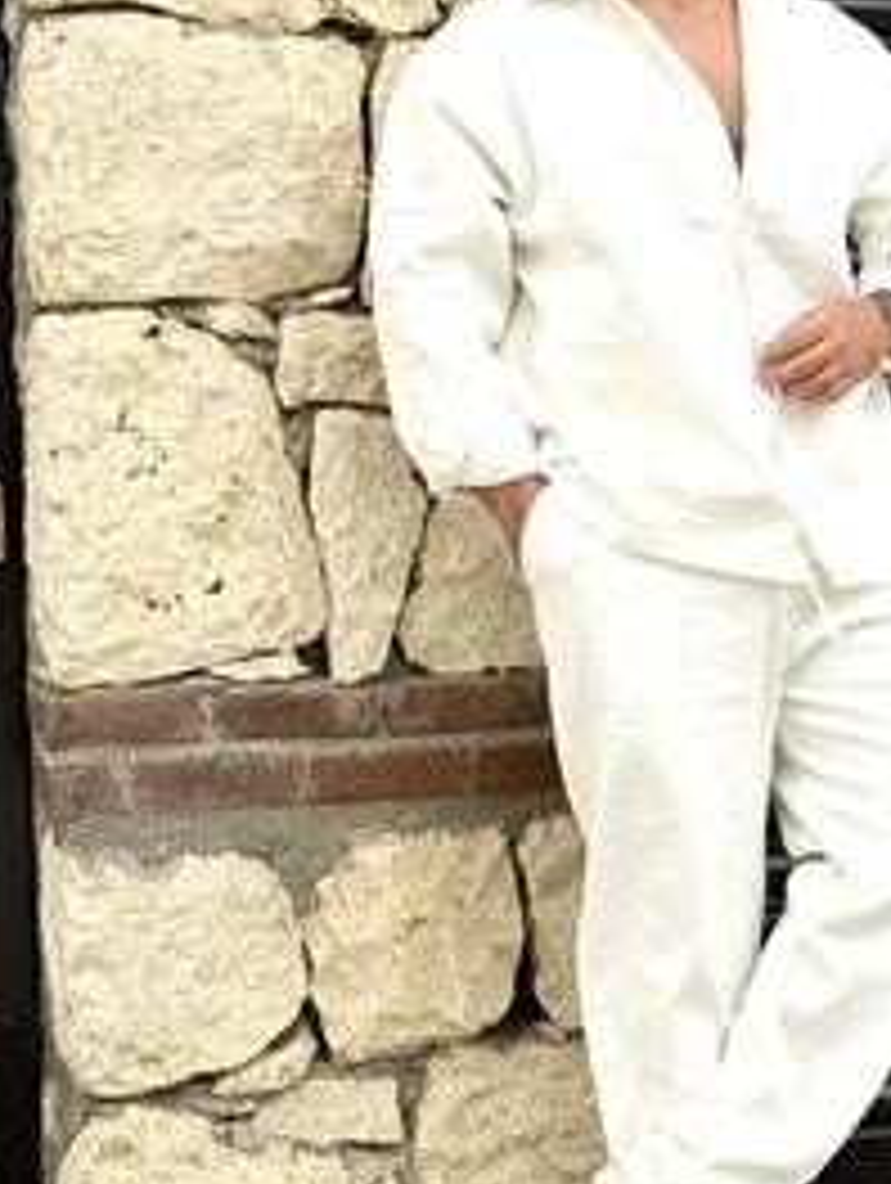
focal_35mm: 85
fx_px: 2910
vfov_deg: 23.0
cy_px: 599
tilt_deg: -4.0
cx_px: 711
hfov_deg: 17.3
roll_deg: +0.2
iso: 80
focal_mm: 6.76
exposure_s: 1/1149
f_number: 1.78
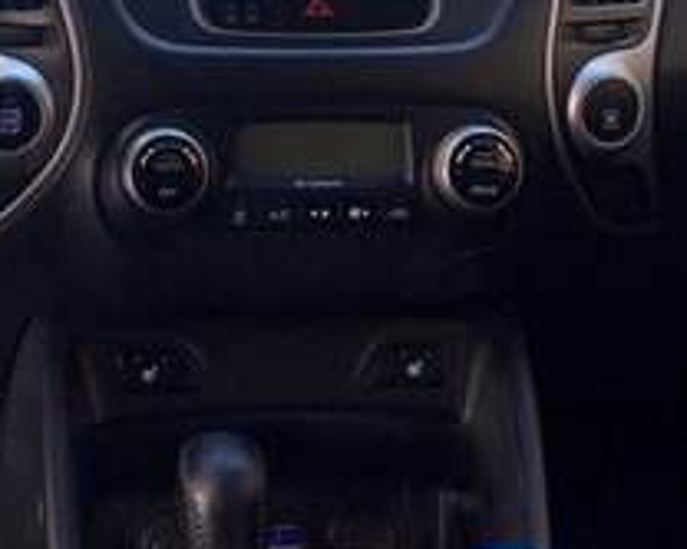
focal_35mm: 90
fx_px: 1828
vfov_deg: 16.5
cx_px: 129
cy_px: -55
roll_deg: -4.6
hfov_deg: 21.0
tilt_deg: -13.6
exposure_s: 1/206
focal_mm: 4.15
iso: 32
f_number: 2.2
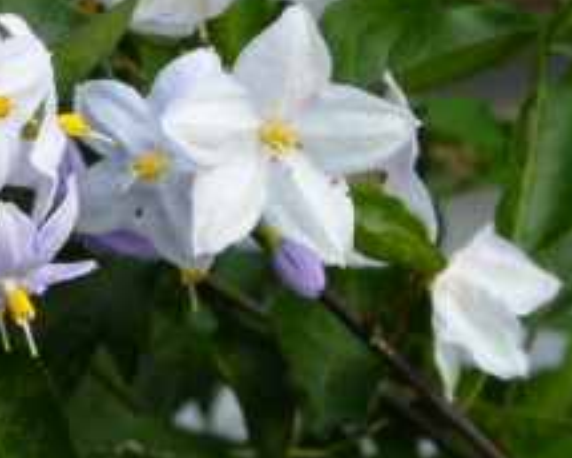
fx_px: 6450
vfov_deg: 4.1
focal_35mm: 381
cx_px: -144
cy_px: 141
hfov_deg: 5.1
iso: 200
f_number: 5.2
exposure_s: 1/320
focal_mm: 23.4
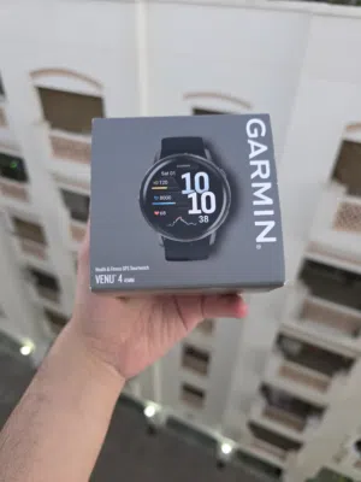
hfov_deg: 58.9
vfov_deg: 73.9
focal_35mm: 23
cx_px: 180
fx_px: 320
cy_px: 241
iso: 800
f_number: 1.7
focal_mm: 6.3
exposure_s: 1/100
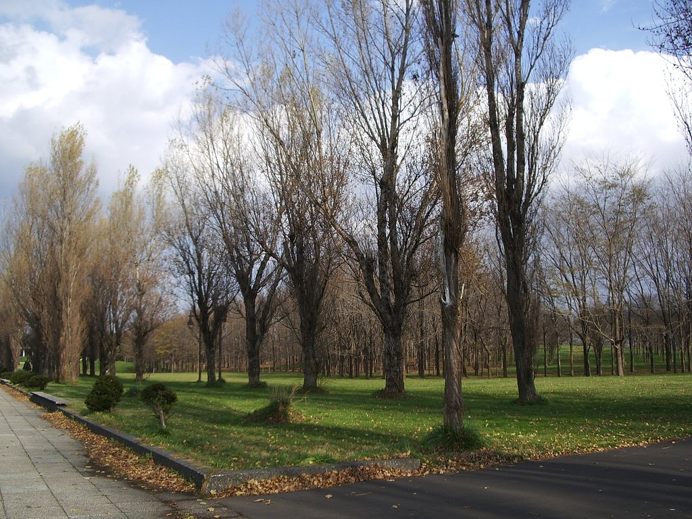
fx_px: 700
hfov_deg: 52.6
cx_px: 346
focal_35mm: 35
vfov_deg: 40.7
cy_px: 260
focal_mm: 5.8
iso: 50
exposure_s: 1/320
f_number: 4.3
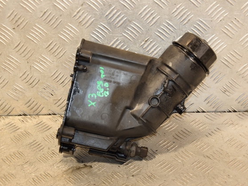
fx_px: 566
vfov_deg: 18.6
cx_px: 135
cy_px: 92
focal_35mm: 79
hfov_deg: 24.7
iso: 800
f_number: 4.8
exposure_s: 1/125
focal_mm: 48
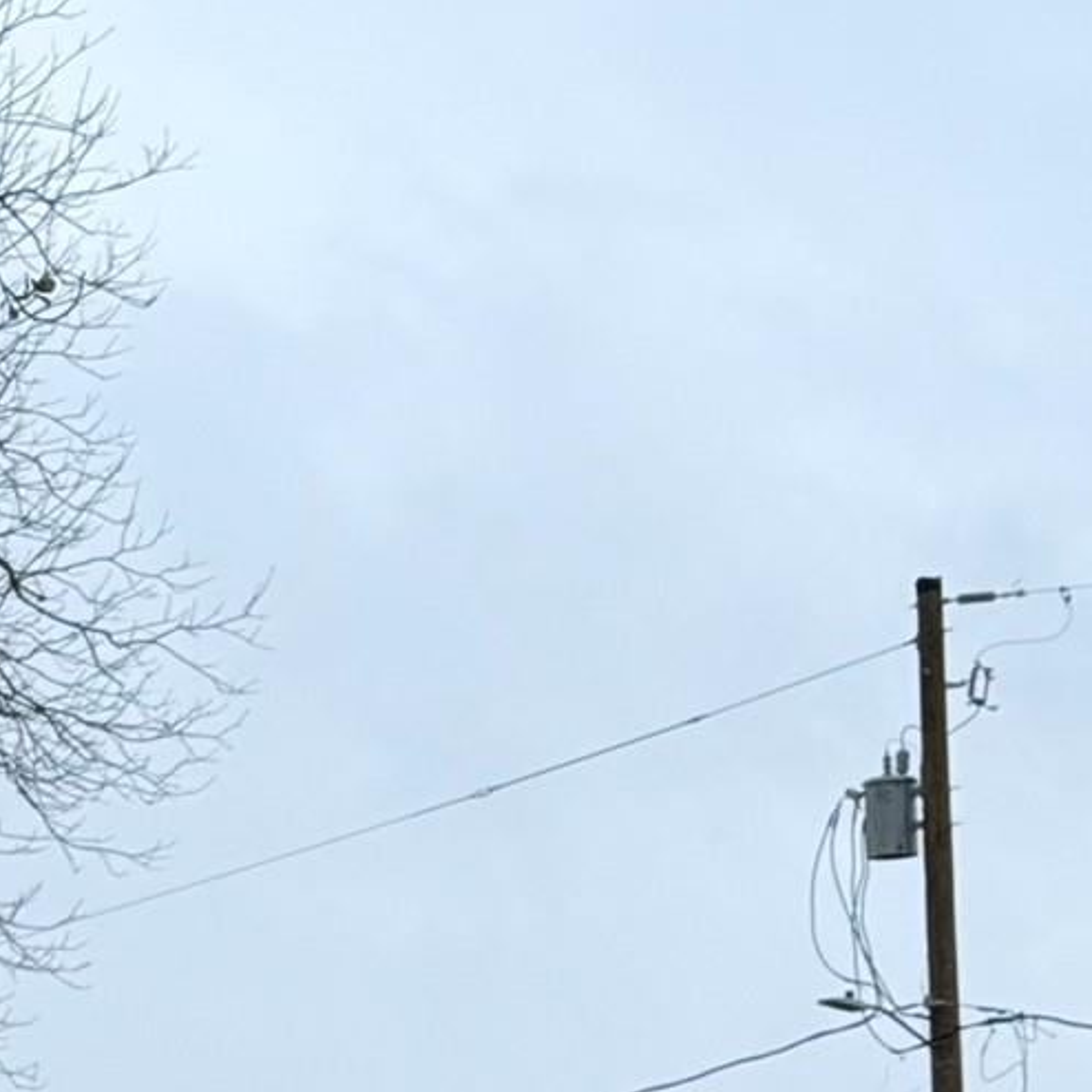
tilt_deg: -0.2
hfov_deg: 9.8
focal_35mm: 176
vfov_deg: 9.7
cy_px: 1605
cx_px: -91
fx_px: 6282
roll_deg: +1.2
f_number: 1.78
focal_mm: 6.76
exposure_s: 1/47
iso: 250
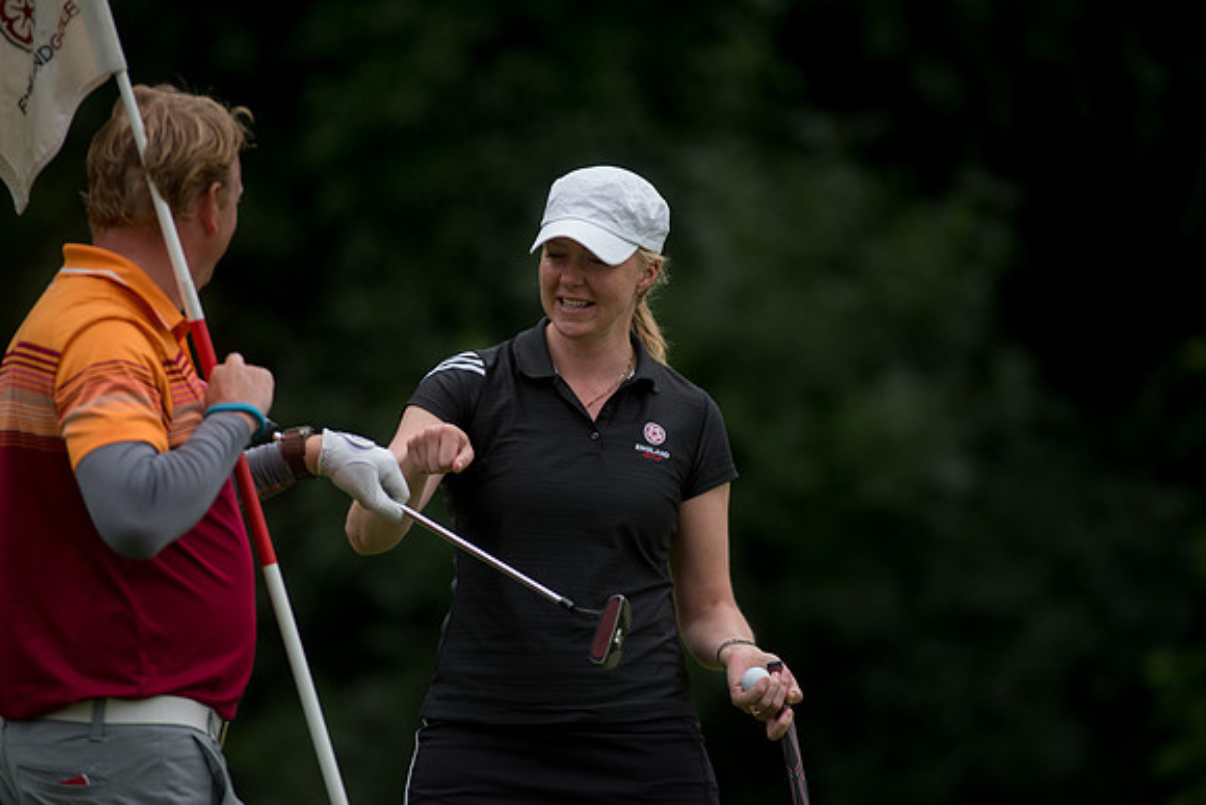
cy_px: 402
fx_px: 10052
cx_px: 603
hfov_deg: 6.9
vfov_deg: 4.6
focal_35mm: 300
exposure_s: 1/3200
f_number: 4
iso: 800
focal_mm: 300
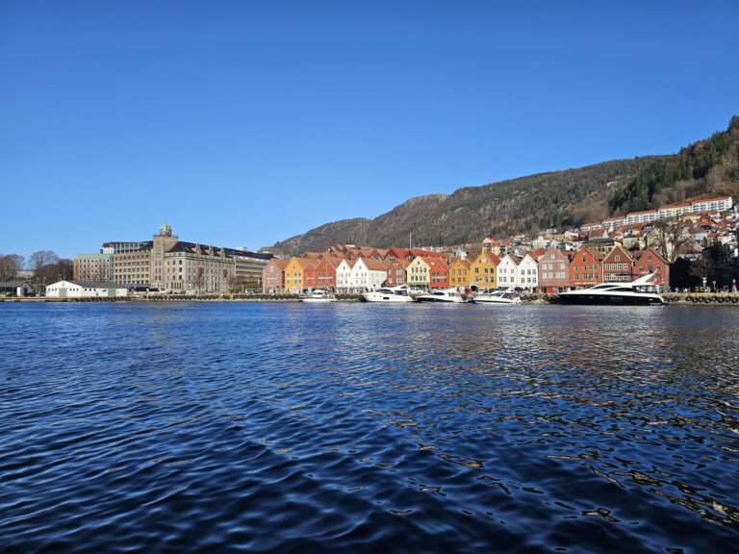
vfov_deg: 58.9
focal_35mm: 23
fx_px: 491
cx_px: 370
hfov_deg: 73.9
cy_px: 277
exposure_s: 1/904
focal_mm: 6.3
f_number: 1.7
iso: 10
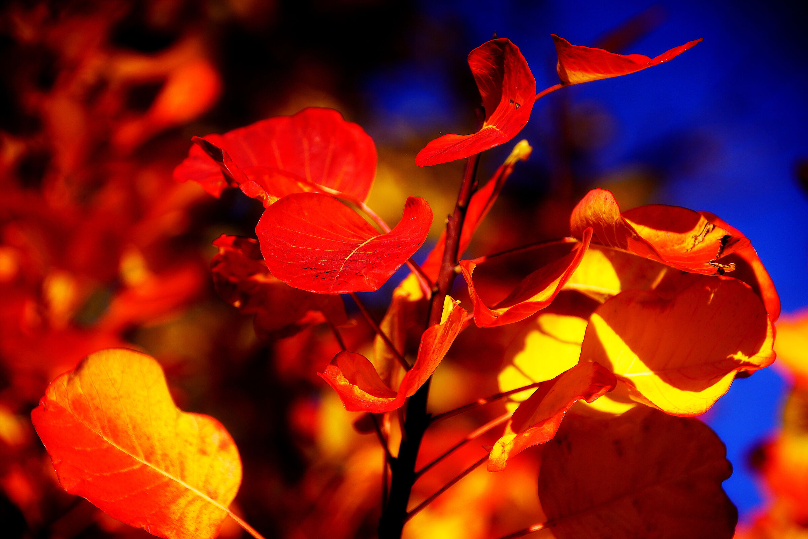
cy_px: 270
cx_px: 404
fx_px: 4376
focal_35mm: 195
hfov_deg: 10.5
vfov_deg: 7.0
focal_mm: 130
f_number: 6.7
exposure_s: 1/500
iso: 100
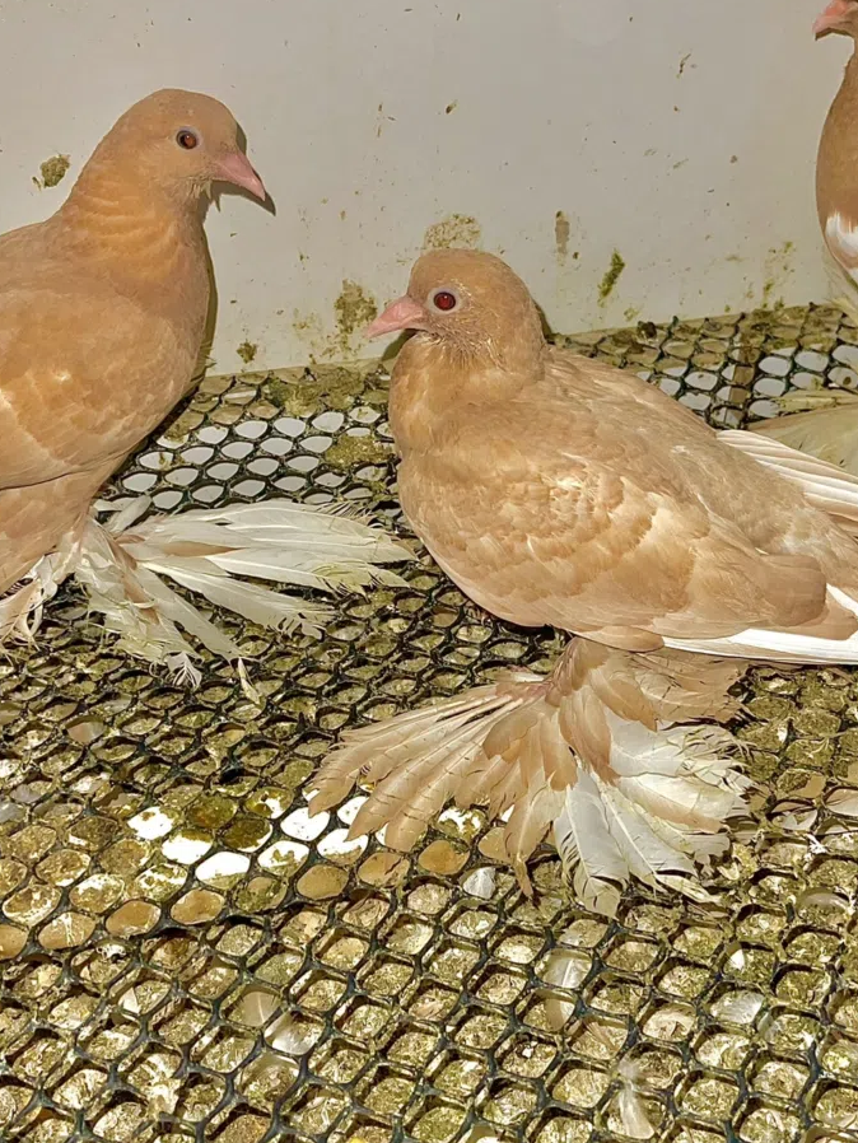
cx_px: 378
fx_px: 1255
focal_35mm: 38
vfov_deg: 48.9
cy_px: 545
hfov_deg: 37.7
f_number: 1.6
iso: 40
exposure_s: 1/52
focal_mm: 5.1
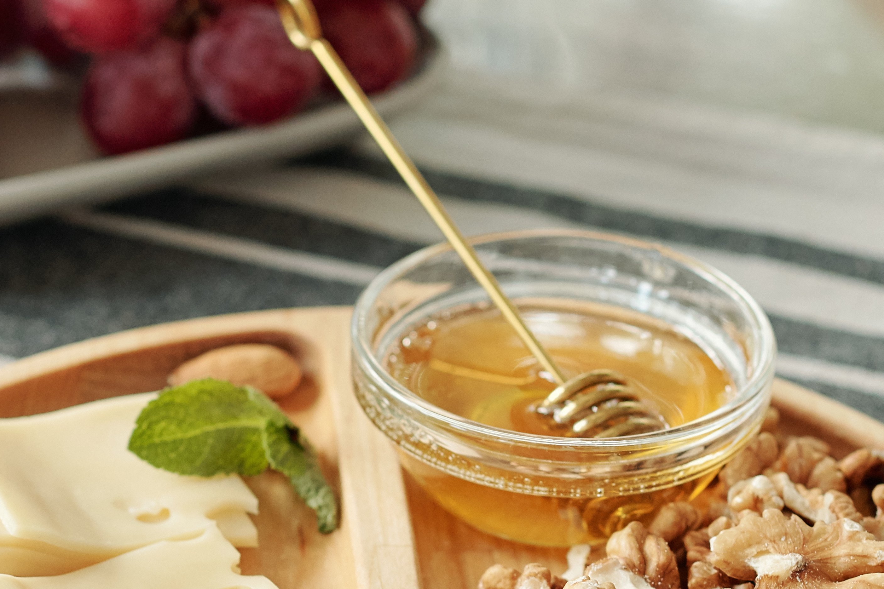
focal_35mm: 103
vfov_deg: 13.1
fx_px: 2529
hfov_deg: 19.8
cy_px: 638
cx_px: 307
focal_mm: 35
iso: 500
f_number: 3.5
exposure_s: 1/250
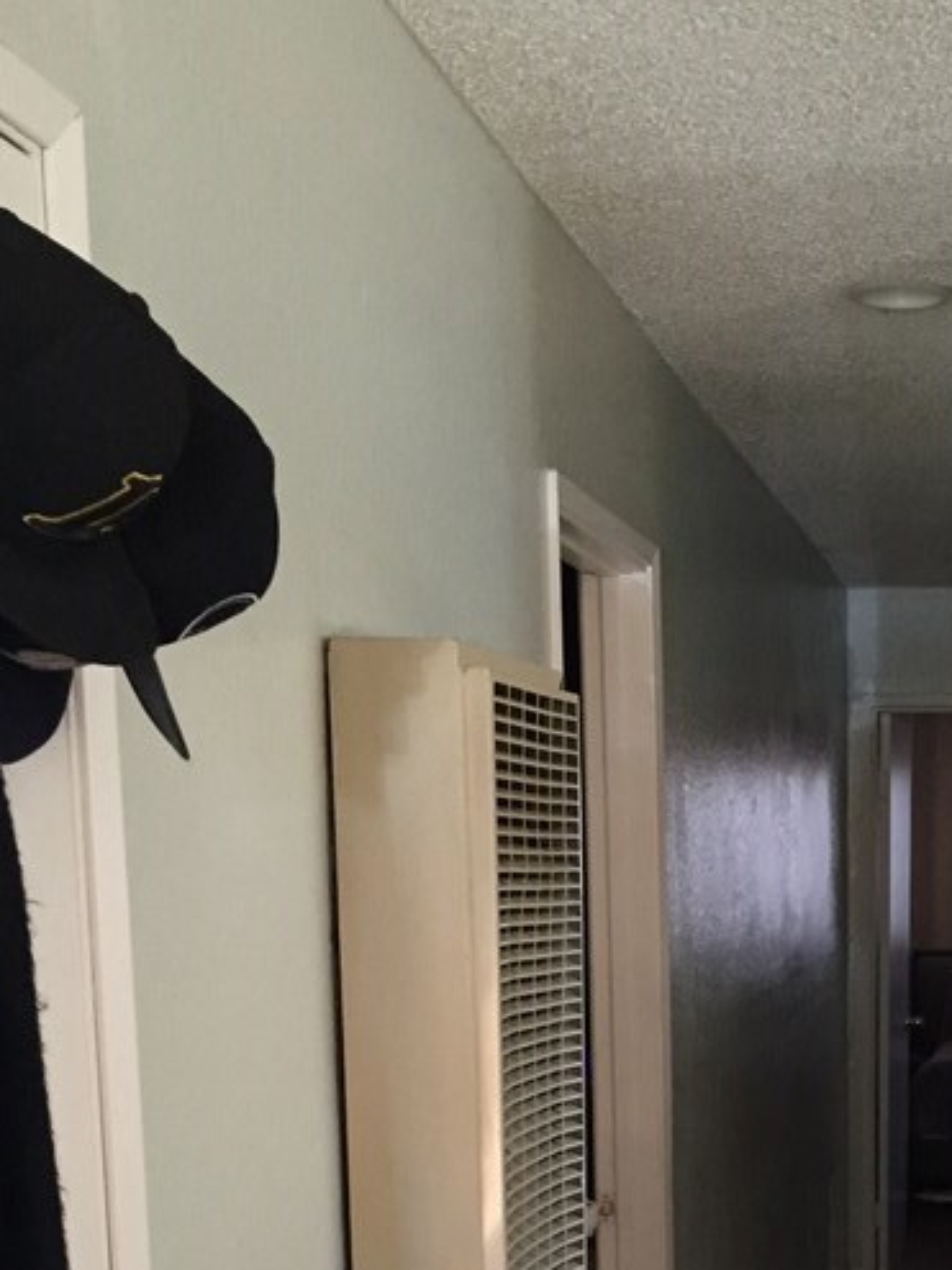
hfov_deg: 23.4
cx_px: 944
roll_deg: -0.1
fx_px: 2201
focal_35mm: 60
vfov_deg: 30.3
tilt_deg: -10.4
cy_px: 1226
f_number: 2.2
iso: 250
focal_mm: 4.15
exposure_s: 1/20
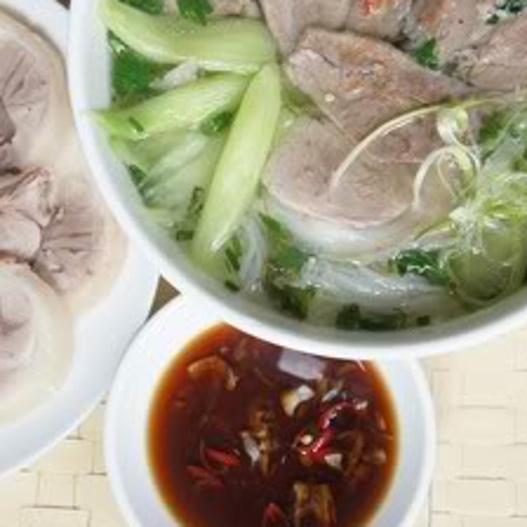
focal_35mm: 119
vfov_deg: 14.6
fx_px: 2050
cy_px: 181
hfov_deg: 14.6
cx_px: 231
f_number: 4.5
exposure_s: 1/60
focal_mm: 38
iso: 200
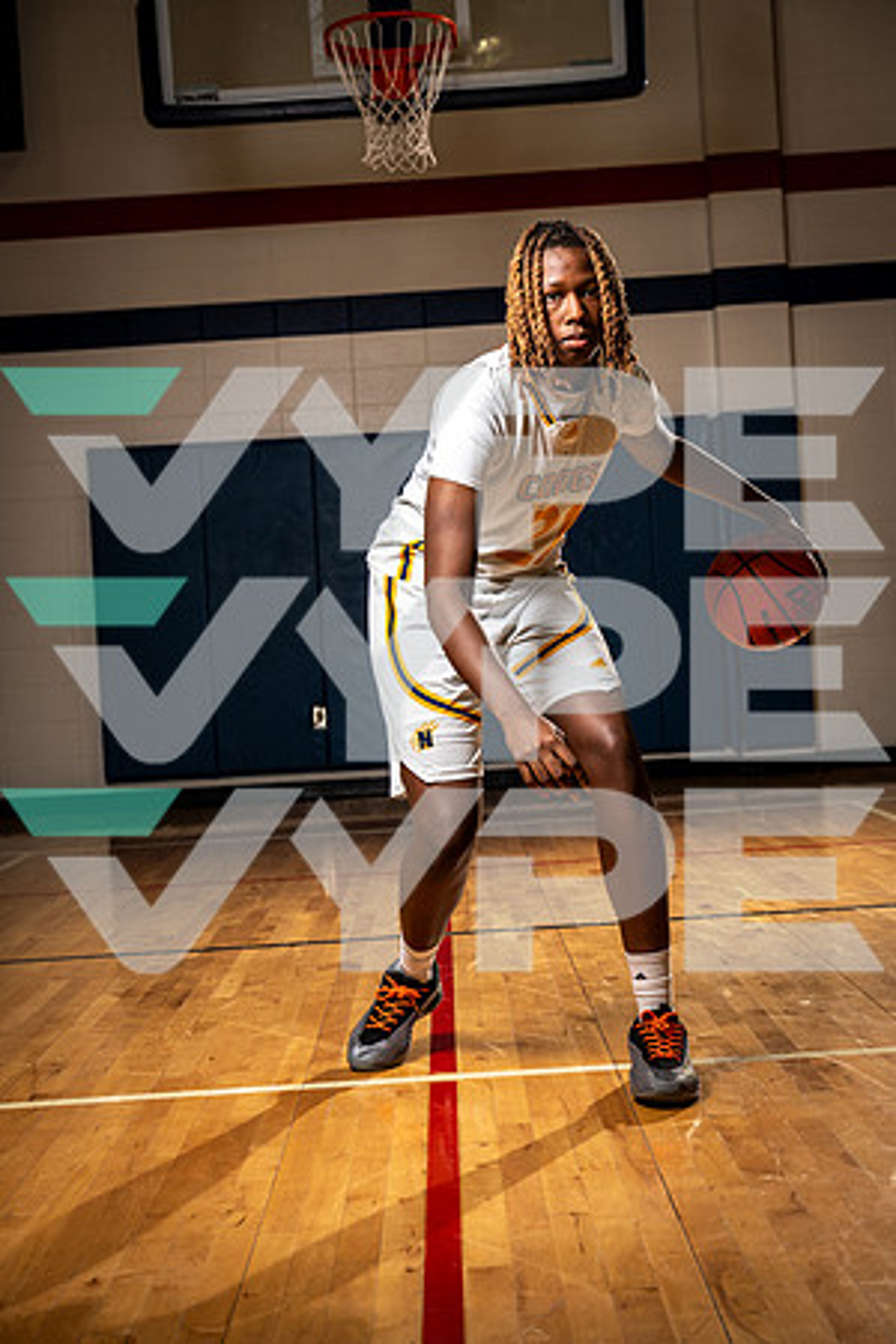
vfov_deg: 33.4
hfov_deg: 22.6
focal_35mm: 60
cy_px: 672
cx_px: 448
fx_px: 2240
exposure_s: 1/250
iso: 125
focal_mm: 60
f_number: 5.6
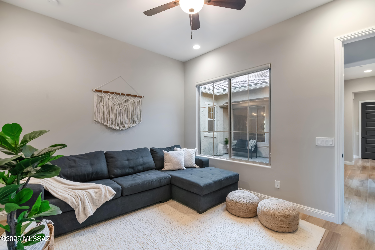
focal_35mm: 16
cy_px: 125
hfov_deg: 96.8
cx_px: 188
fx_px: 167
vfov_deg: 73.7
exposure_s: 1/40
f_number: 10
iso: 1600
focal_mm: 16
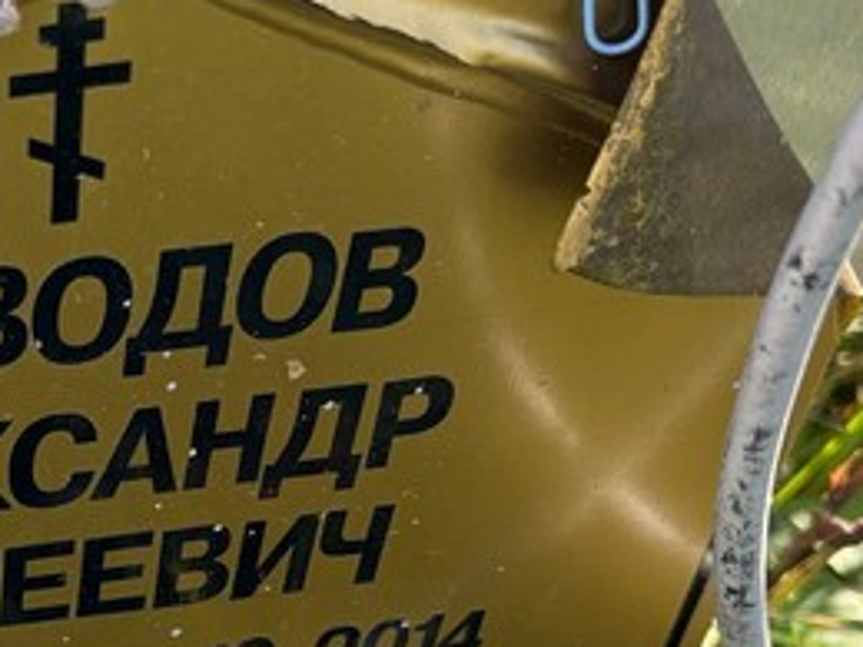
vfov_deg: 18.0
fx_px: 1994
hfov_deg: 23.1
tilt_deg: -46.1
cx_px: -53
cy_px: 644
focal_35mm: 80
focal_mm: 5.96
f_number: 1.6
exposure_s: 1/349
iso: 50
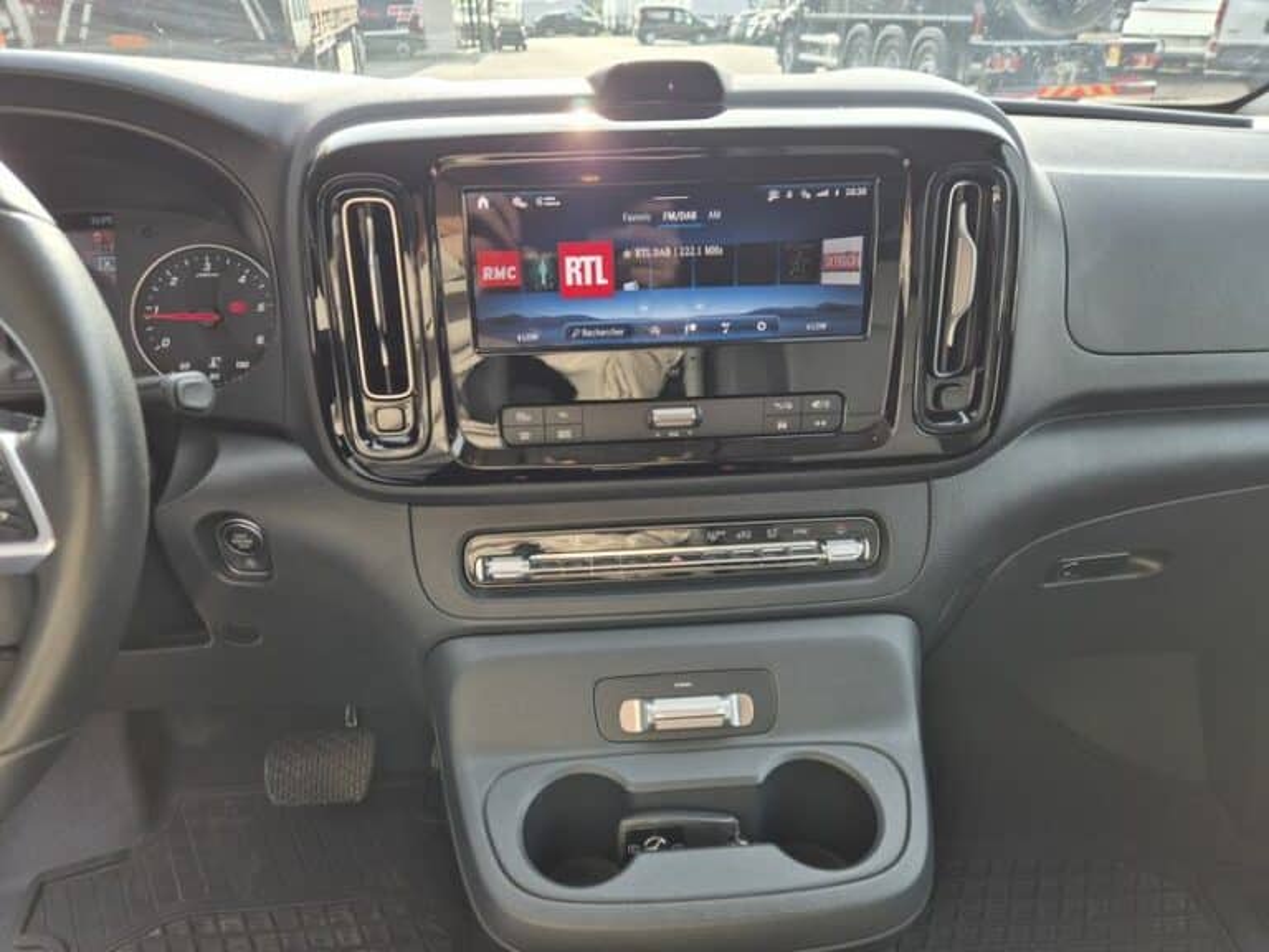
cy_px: 476
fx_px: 843
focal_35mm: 23
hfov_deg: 73.9
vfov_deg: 58.9
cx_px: 634
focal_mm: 5.4
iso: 25
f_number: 1.8
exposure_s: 1/141
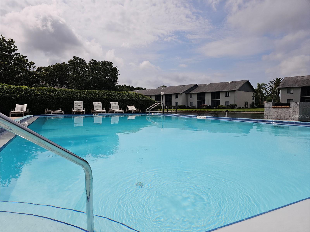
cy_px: 116
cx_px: 155
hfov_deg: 73.9
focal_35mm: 23
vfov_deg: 58.9
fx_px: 206
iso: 10
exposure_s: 1/2929
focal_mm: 6.3
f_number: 1.7
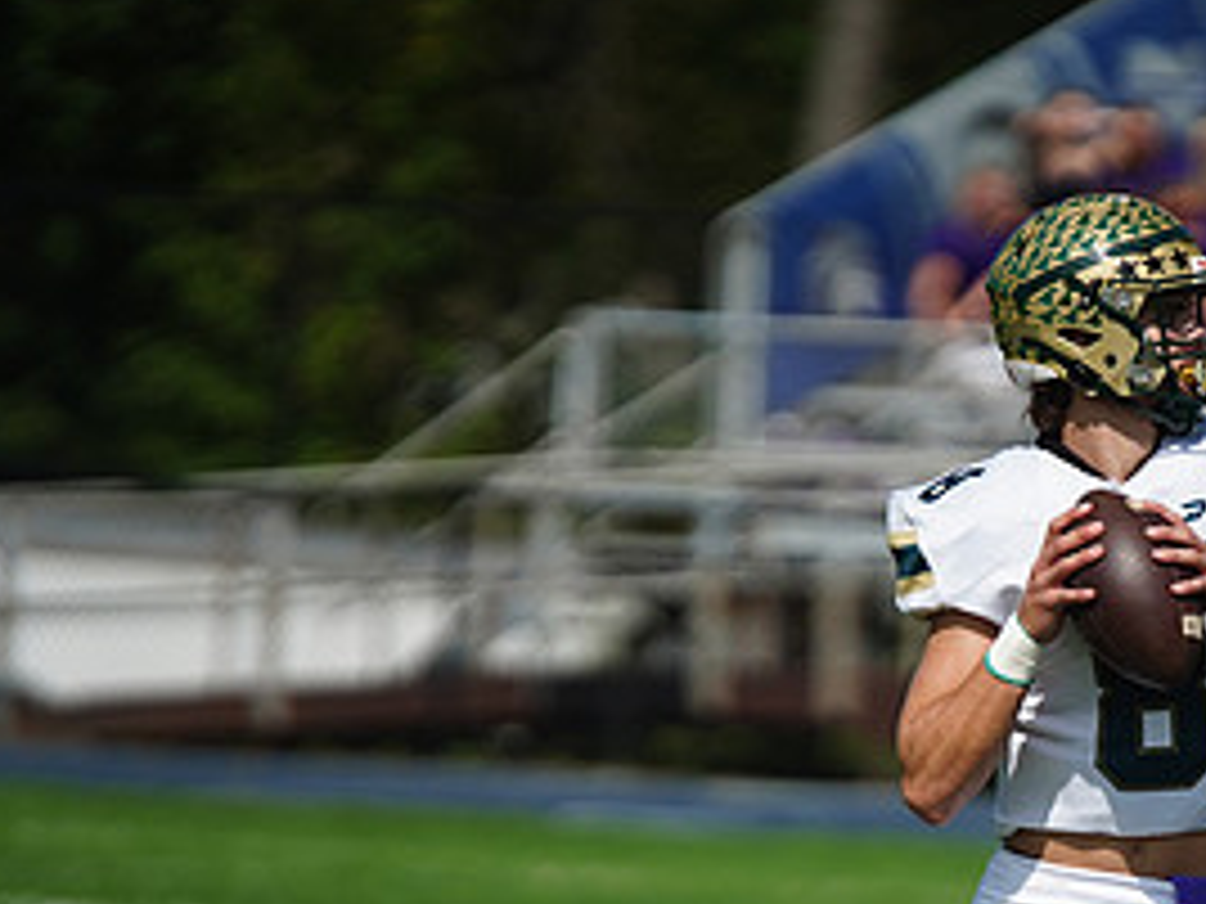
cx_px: 1026
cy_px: 839
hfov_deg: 3.2
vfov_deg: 2.4
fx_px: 21775
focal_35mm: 625
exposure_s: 1/8000
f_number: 2.8
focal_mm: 300
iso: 400
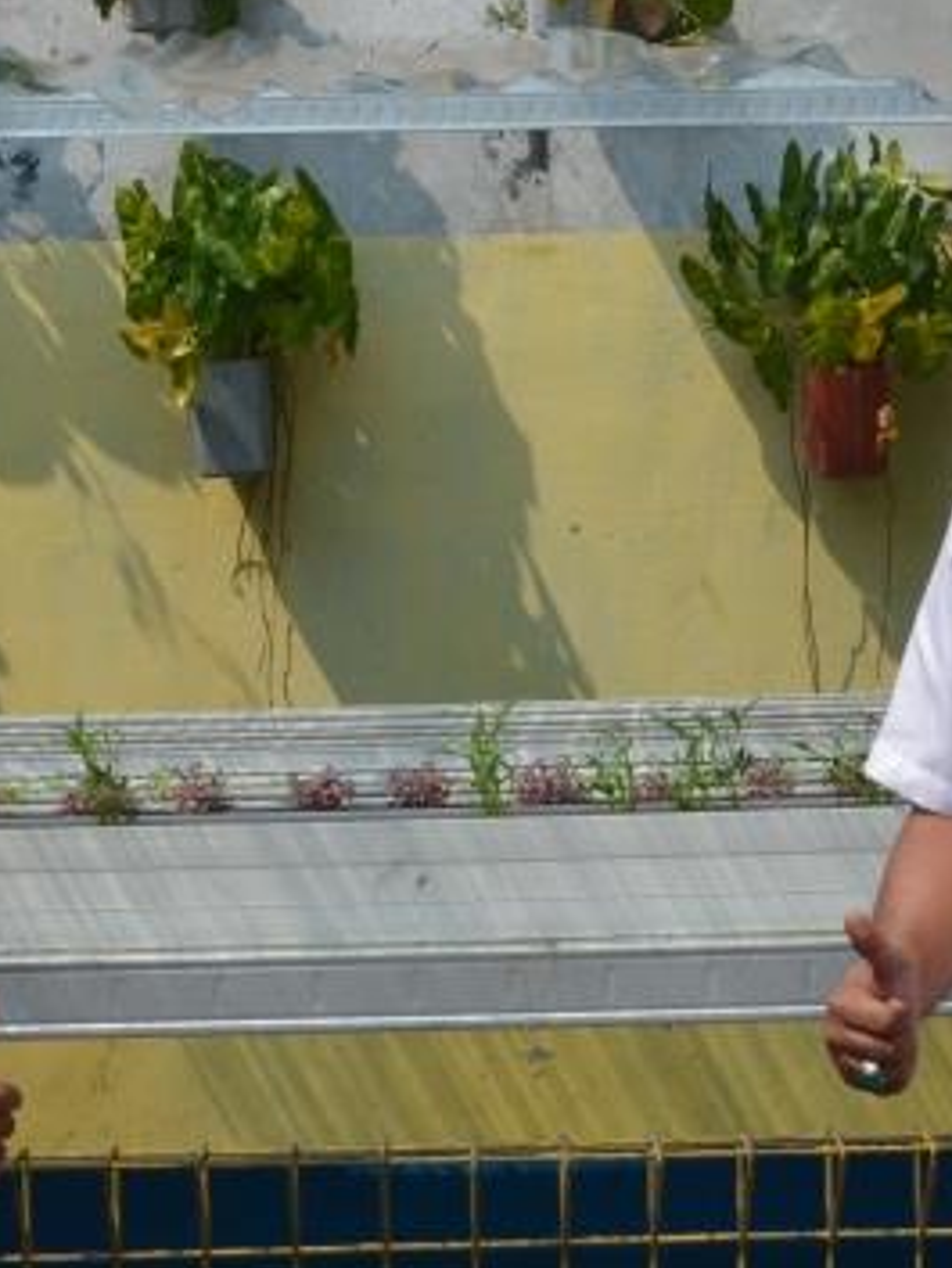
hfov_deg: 14.2
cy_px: 625
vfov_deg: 18.8
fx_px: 3826
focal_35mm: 104
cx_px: 499
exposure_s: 1/500
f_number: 11
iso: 800
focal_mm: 25
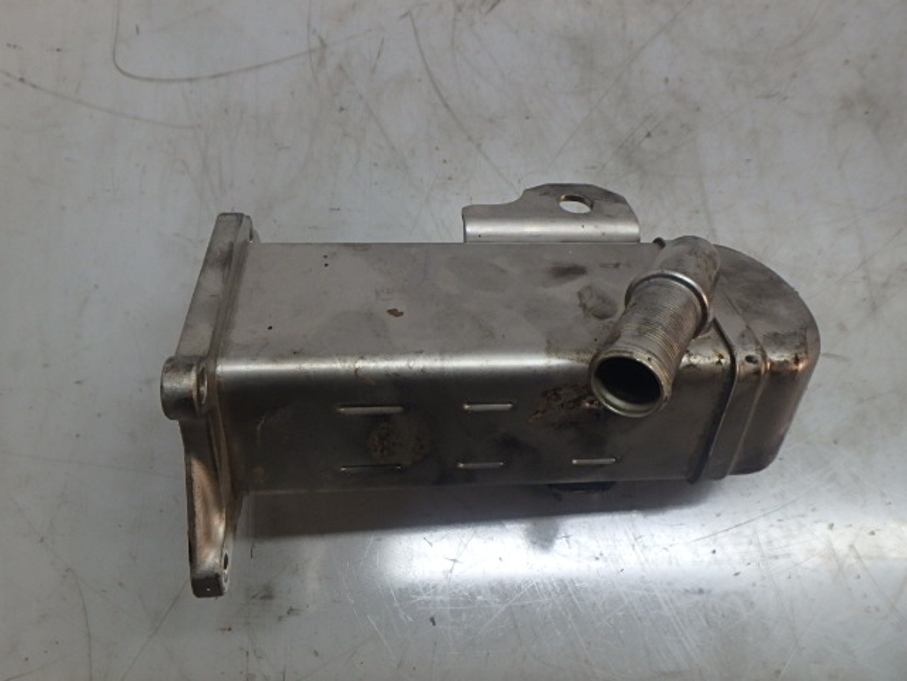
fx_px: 760
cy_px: 340
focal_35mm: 29
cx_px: 454
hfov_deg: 61.7
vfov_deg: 48.2
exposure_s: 1/40
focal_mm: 5.2
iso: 200
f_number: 4.6
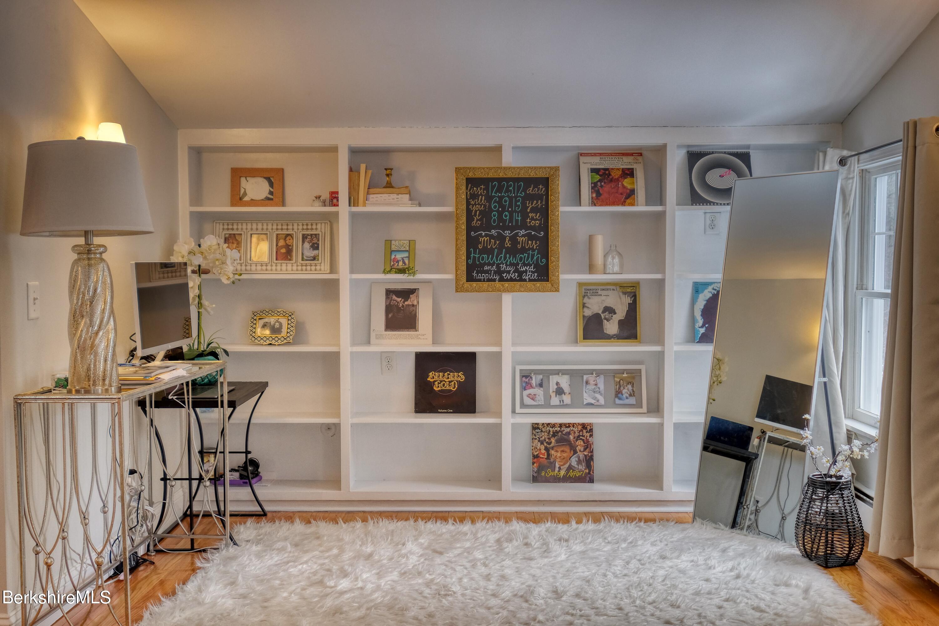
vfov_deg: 36.9
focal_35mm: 36
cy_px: 313
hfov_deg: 53.1
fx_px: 939
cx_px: 470
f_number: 4
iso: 800
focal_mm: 24
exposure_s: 1/10
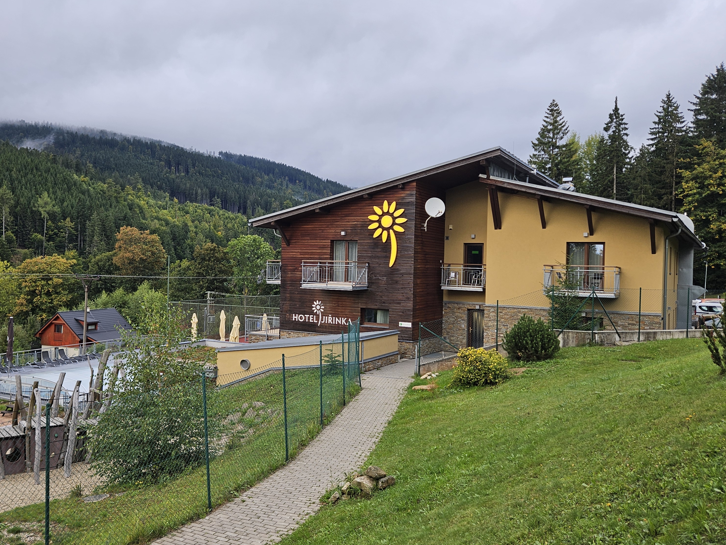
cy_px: 266
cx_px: 310
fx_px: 650
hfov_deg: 58.1
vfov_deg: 45.4
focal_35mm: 31
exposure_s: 1/128
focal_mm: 5.4
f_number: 1.8
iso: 25
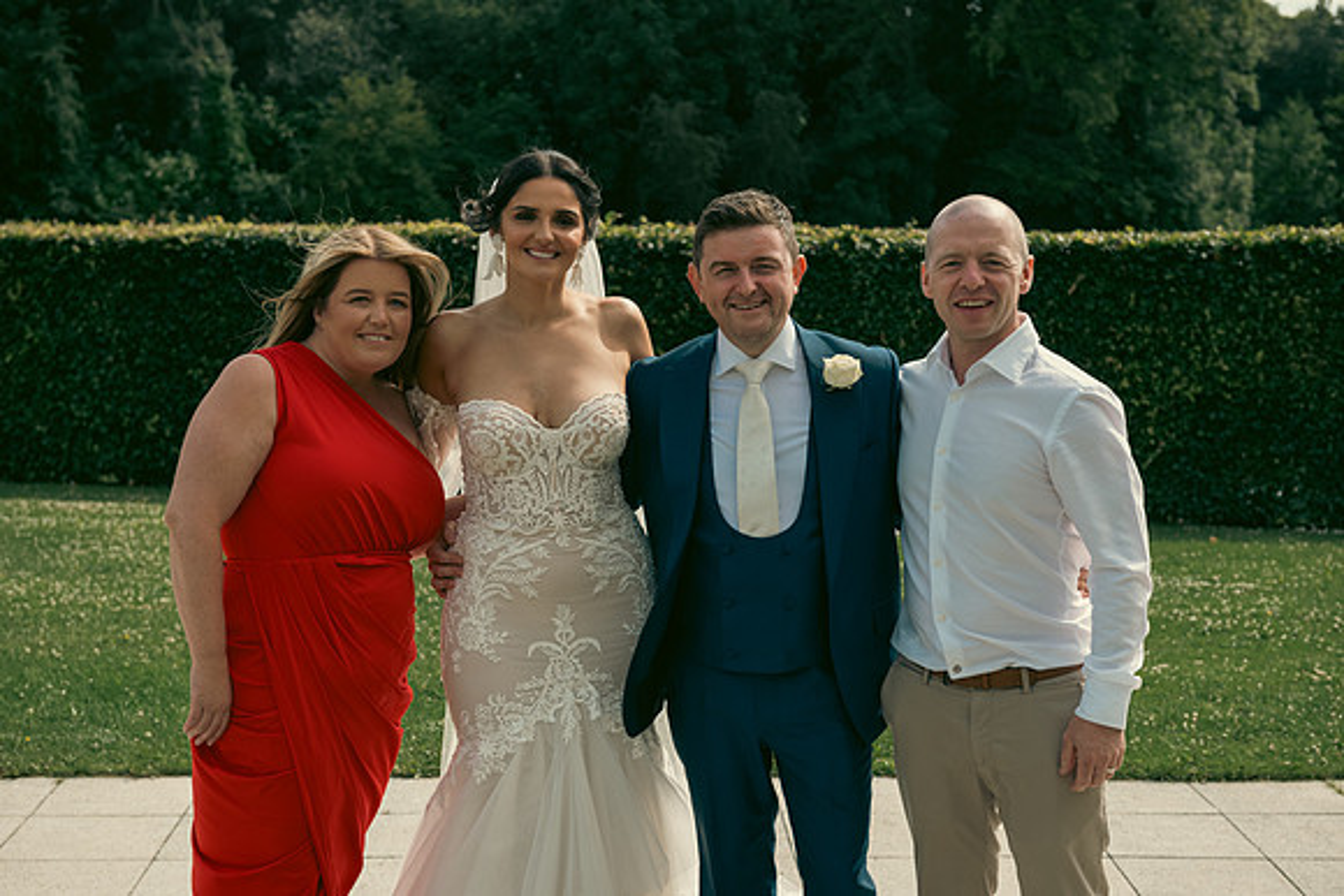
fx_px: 2166
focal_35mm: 58
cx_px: 672
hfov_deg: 34.5
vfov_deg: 23.4
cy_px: 448
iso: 200
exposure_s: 1/800
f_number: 5.6
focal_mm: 58
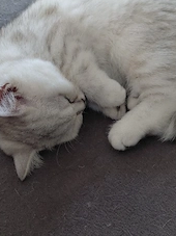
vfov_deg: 42.9
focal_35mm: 44
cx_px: 94
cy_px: 103
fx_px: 299
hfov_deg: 32.8
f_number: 1.8
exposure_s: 1/30
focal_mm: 4.69
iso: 320
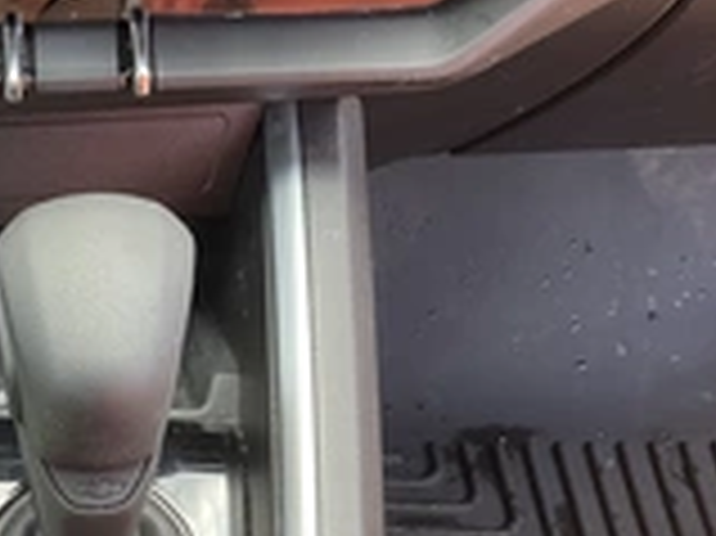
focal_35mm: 73
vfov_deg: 19.2
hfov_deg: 24.4
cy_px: 617
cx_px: -131
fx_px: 1509
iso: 64
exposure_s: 1/122
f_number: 1.8
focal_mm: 3
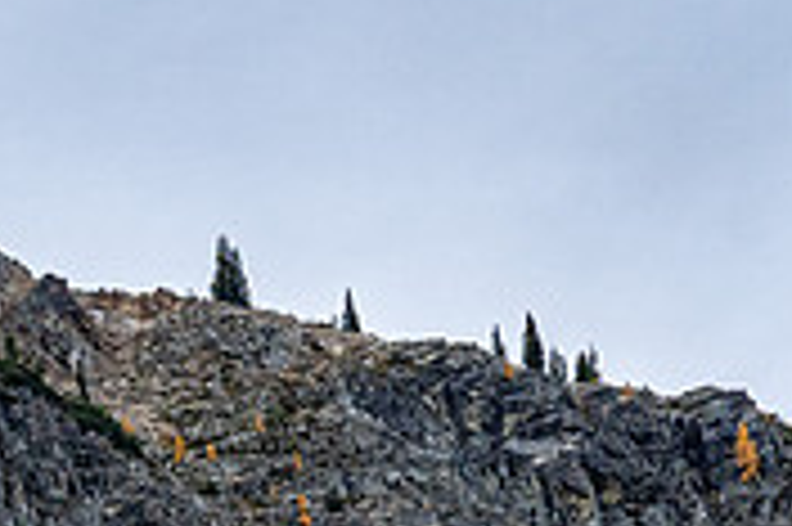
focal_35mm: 347
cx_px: -216
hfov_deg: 5.9
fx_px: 7627
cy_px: 726
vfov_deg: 3.9
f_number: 10
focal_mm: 70
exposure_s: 1/500
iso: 640
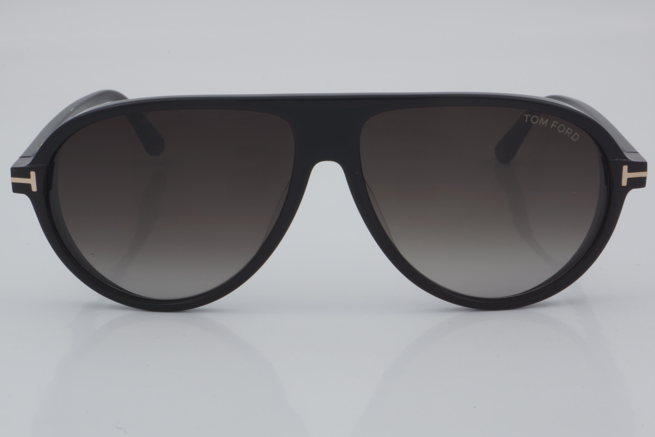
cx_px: 328
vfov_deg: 16.6
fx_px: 1501
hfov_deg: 24.6
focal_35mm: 82
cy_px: 218
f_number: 32
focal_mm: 55
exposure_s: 1/4
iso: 100
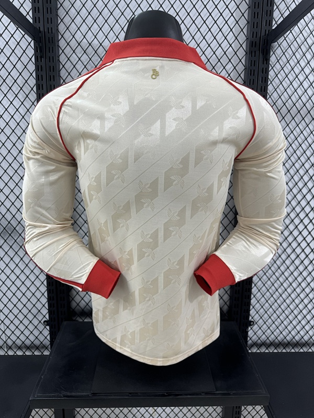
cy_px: 209
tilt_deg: -10.3
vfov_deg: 71.6
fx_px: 290
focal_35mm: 24
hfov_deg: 56.8
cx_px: 157
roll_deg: +0.0
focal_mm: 6.76
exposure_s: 1/100
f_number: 1.78
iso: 125
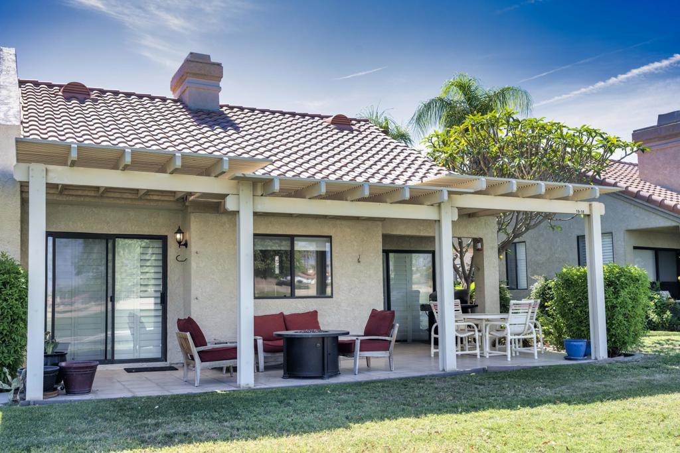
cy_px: 226
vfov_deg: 37.9
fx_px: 661
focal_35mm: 35
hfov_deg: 54.4
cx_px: 340
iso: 100
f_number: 5.6
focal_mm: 35
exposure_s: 1/250
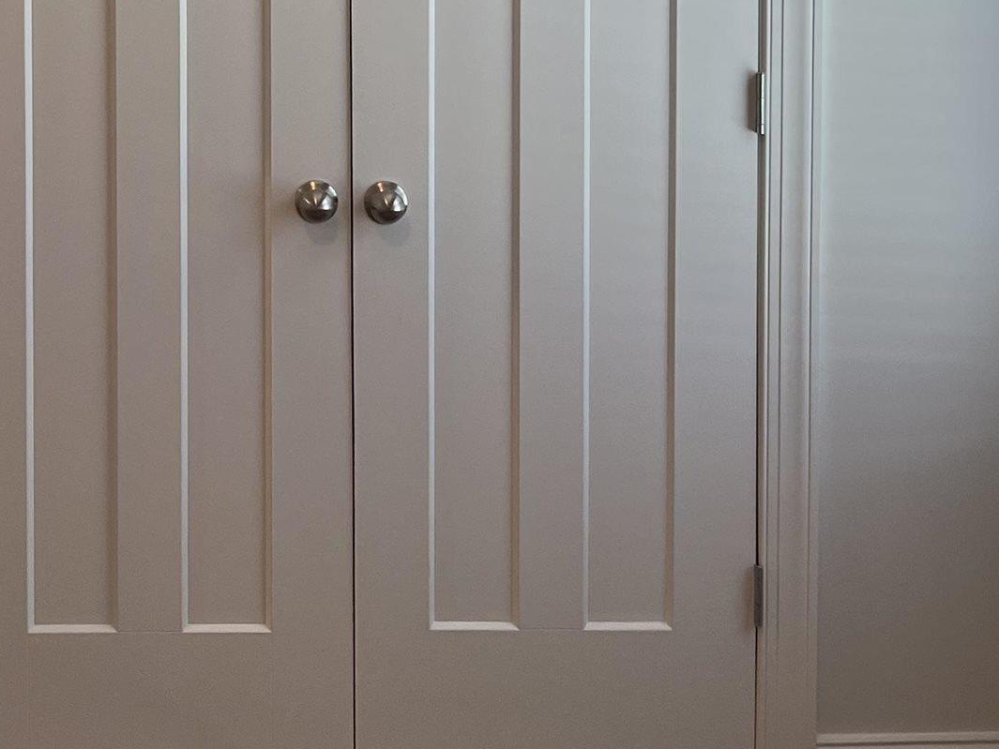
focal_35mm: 75
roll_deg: +0.1
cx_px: 263
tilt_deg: -3.9
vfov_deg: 19.0
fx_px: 2165
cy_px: -47
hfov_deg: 25.7
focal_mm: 5.7
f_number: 1.5
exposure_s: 1/120
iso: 100
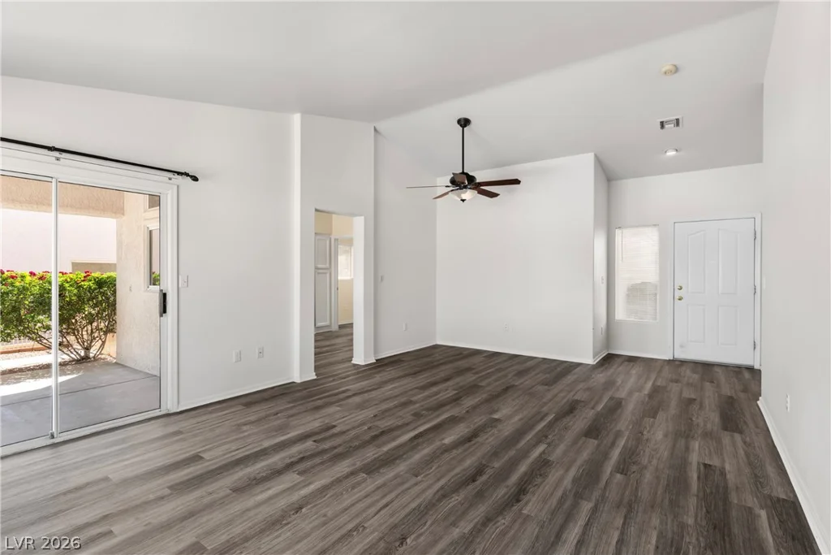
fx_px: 392
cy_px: 278
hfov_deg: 93.3
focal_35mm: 17
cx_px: 416
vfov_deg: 70.5
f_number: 8
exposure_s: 1/25
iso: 320
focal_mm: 17
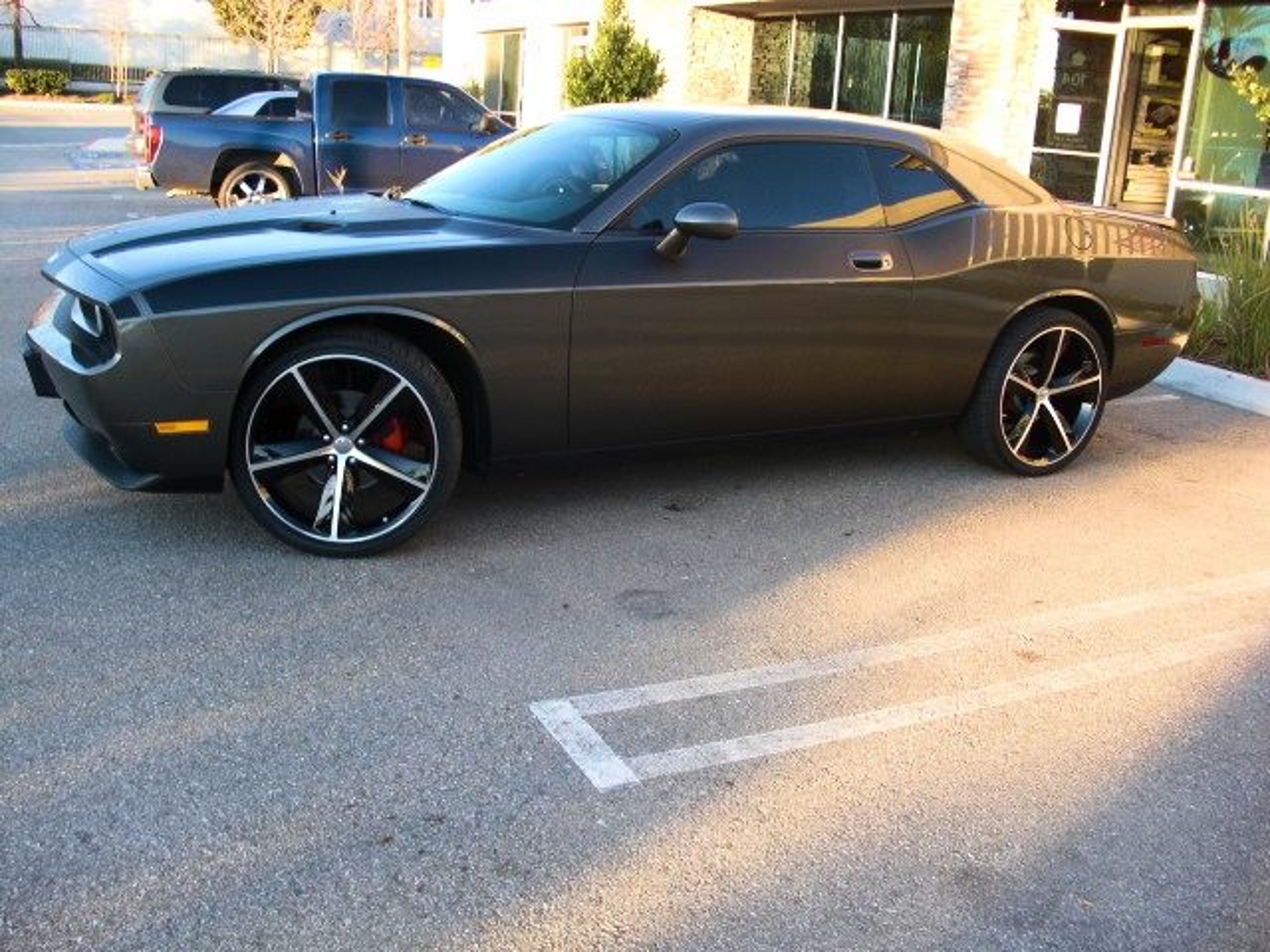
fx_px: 1321
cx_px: 635
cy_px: 476
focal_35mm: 36
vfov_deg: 39.7
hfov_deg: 51.4
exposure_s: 1/60
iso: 50
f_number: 2.8
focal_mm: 6.3
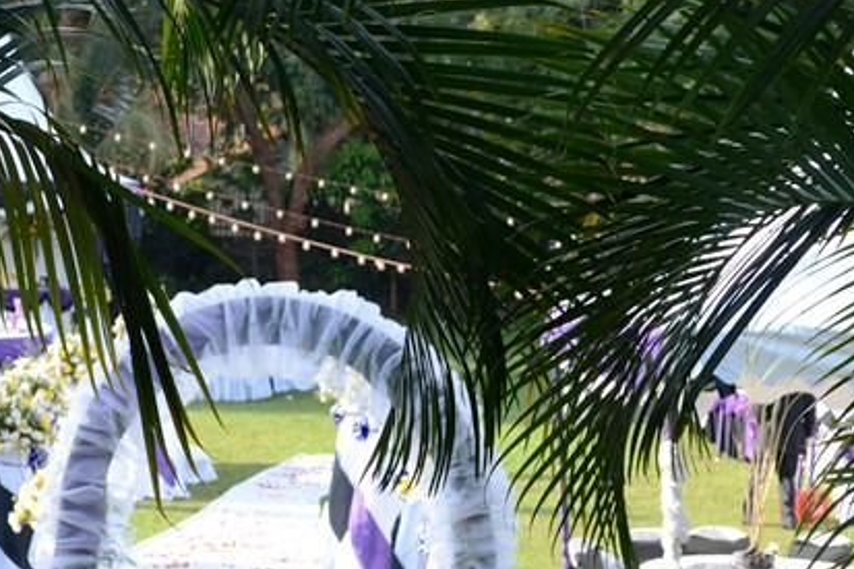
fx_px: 3035
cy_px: 427
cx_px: 401
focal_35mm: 128
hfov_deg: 16.0
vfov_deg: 10.7
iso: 200
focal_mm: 44
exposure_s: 1/160
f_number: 6.3
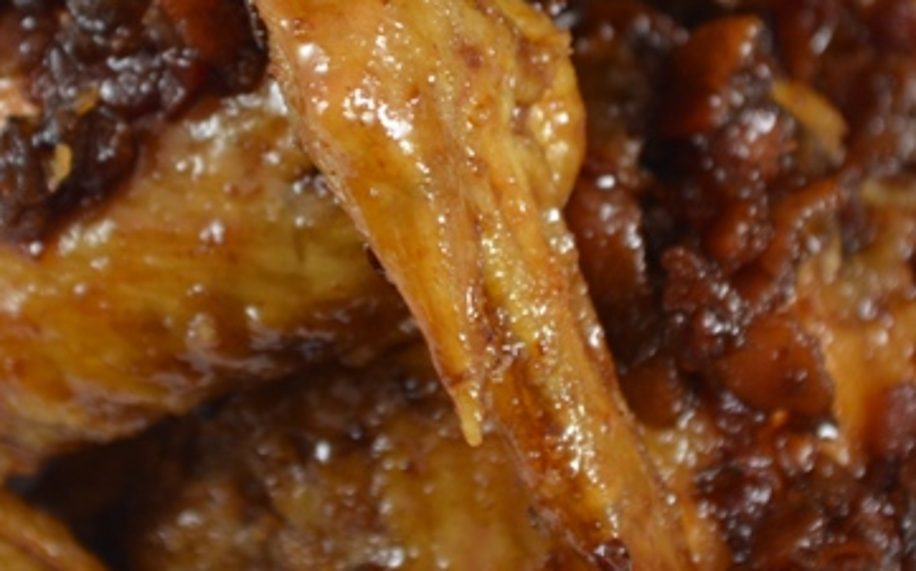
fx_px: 4390
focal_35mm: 176
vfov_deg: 7.4
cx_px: 393
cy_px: 66
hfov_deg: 11.9
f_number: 5.6
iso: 450
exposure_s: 1/60
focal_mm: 52
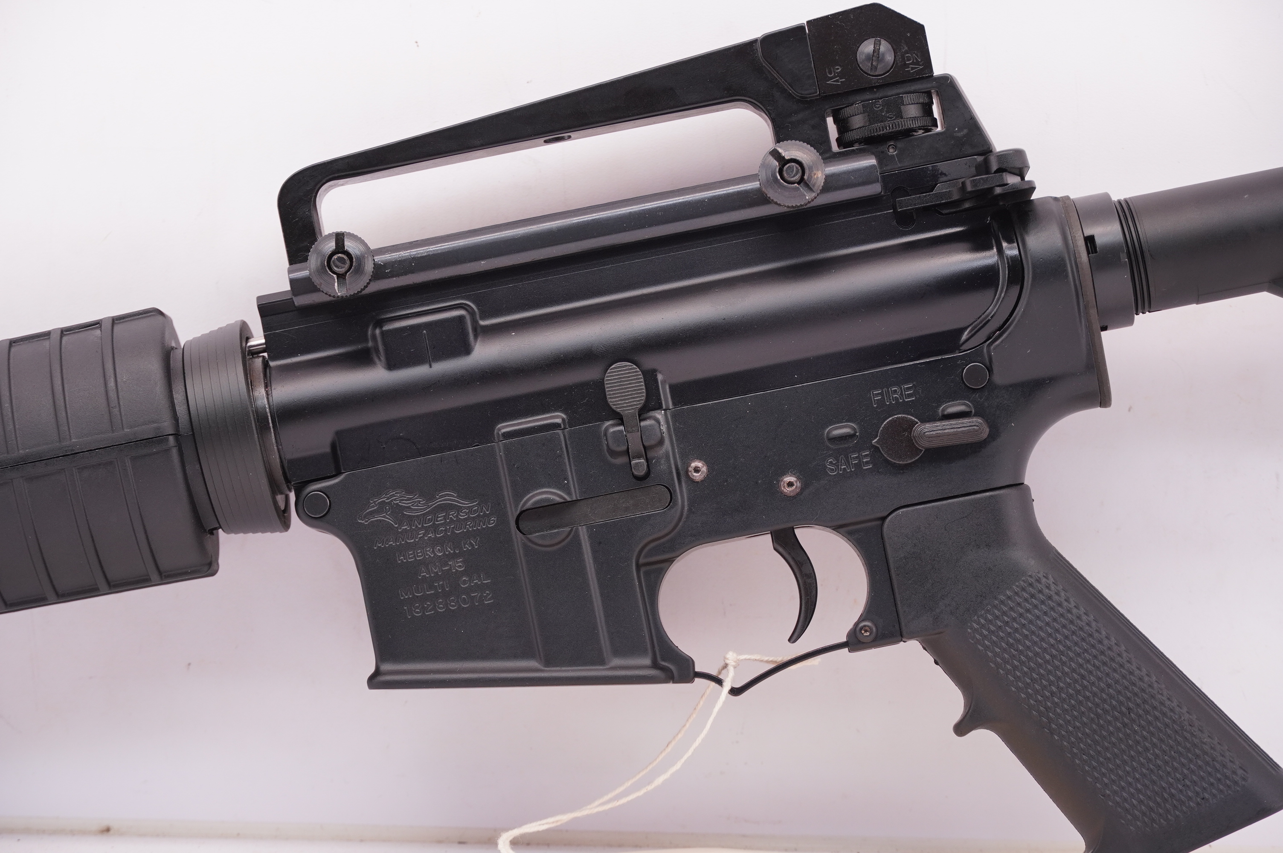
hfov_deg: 19.5
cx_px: 642
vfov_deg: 13.0
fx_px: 3739
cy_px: 426
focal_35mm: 105
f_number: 5.6
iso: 500
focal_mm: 70
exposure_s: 1/125
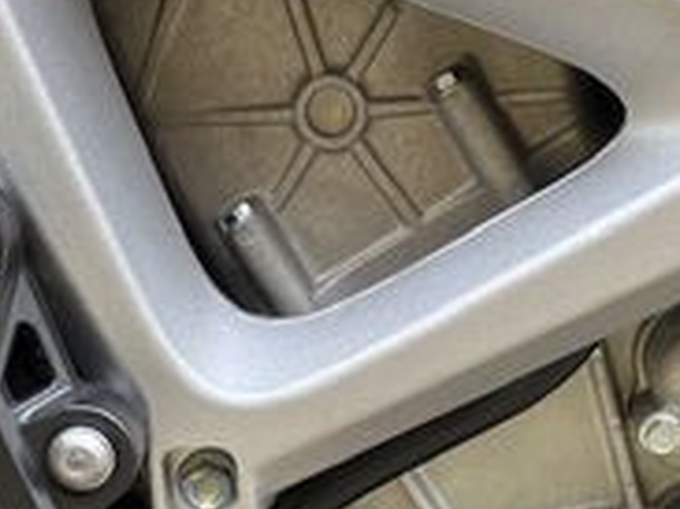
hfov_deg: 20.0
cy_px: 602
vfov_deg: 14.6
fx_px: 1924
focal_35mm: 98
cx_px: 249
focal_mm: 3.99
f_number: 1.8
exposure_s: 1/121
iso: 32
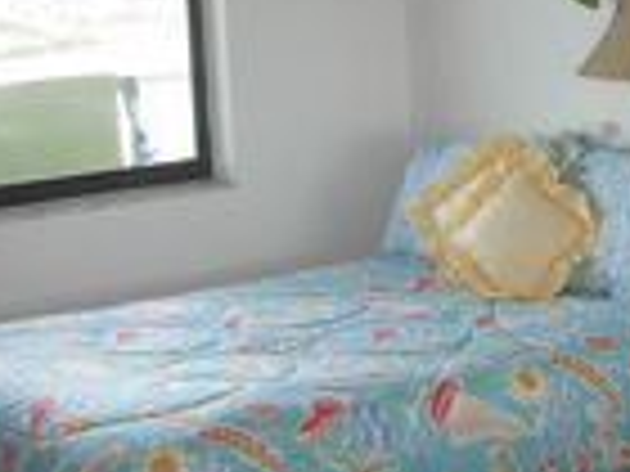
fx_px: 1820
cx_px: 729
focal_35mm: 100
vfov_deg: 14.8
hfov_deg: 18.7
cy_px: 301
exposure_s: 1/46.5
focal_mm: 6.3
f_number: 2.9
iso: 79
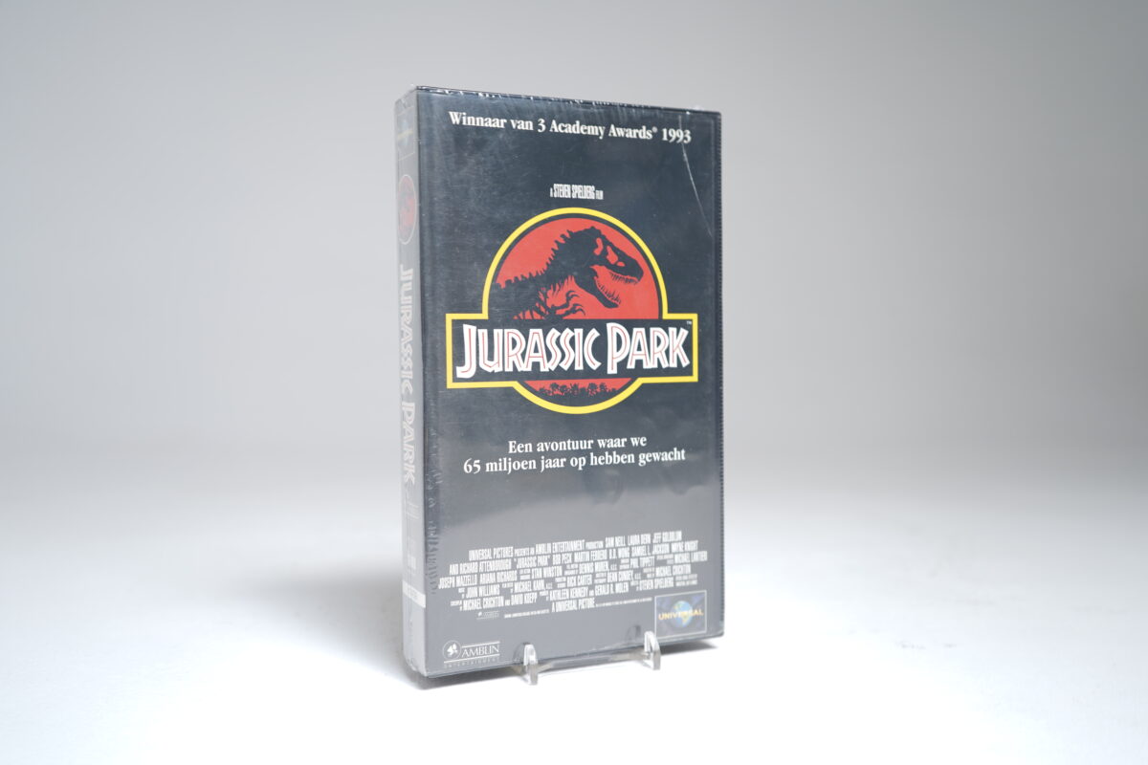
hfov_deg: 57.2
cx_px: 574
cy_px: 382
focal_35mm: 33
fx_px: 1052
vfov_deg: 40.0
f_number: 4.5
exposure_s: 1/4
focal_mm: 33
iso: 64
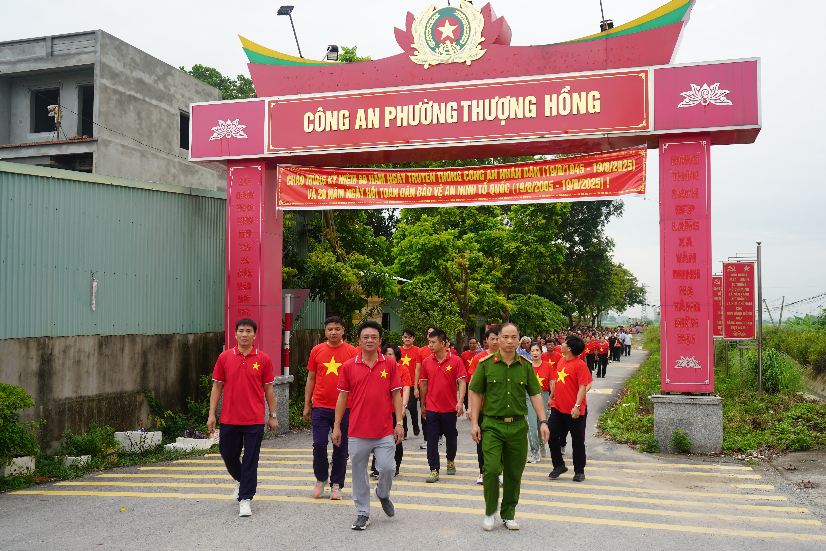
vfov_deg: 38.9
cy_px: 283
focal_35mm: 34
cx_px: 414
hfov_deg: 55.8
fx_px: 780
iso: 100
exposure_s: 1/60
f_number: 4
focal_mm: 33
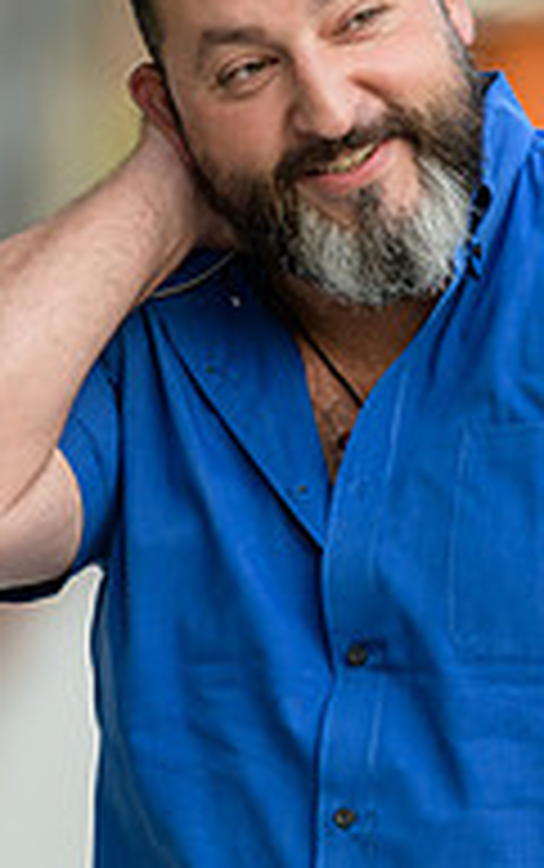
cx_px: 373
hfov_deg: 4.1
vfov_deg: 6.5
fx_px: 7598
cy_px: 418
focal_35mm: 321
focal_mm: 135
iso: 200
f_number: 2
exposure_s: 1/250
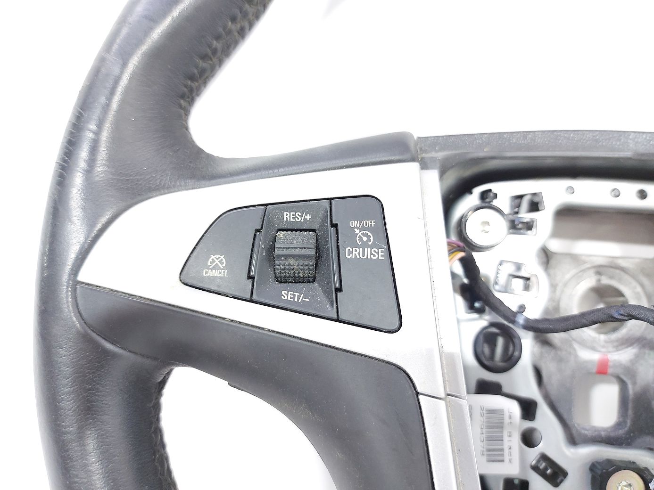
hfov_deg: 71.6
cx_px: 327
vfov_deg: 56.8
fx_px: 453
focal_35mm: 24
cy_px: 245
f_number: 1.8
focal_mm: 5.23
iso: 250
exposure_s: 1/50
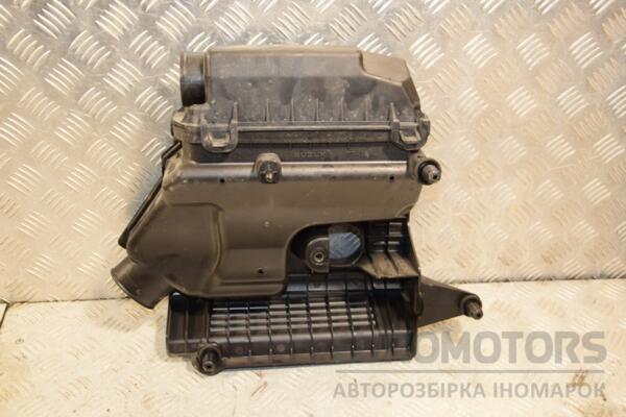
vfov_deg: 31.9
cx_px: 313
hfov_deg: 46.4
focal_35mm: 42
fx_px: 730
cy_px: 208
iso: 800
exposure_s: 1/125
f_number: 5
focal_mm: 28
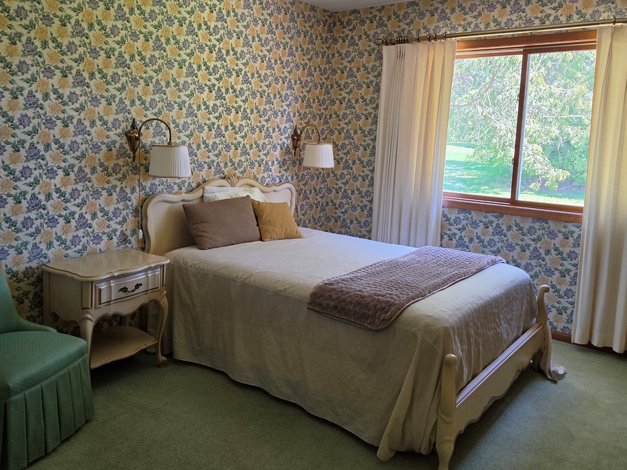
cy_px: 184
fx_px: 543
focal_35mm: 30
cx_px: 283
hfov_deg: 59.8
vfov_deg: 46.5
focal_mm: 5.4
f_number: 1.8
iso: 160
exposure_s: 1/180
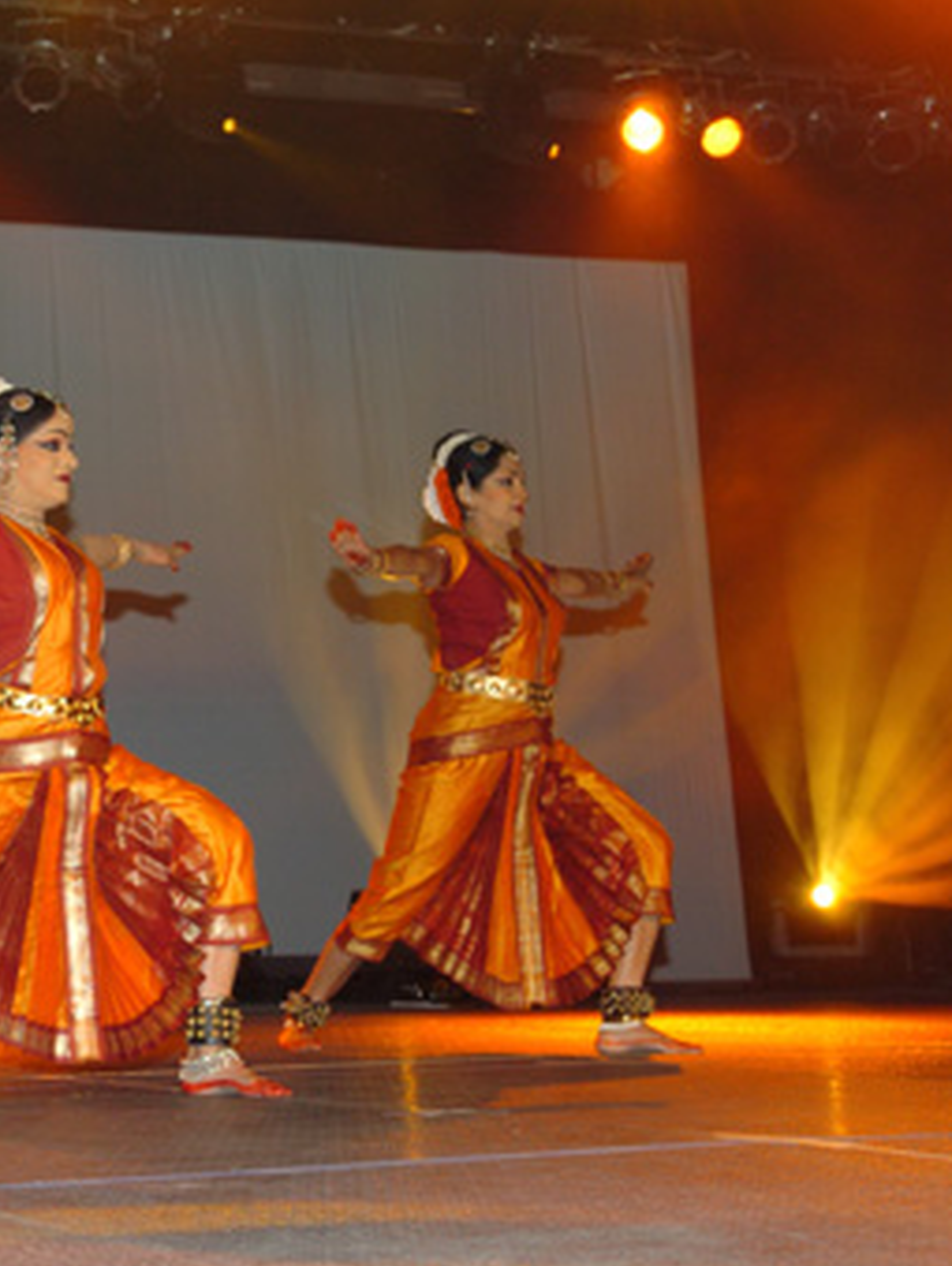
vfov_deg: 24.7
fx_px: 2886
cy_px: 637
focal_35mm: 79
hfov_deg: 17.9
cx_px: -142
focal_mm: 31
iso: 400
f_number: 4
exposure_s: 1/60
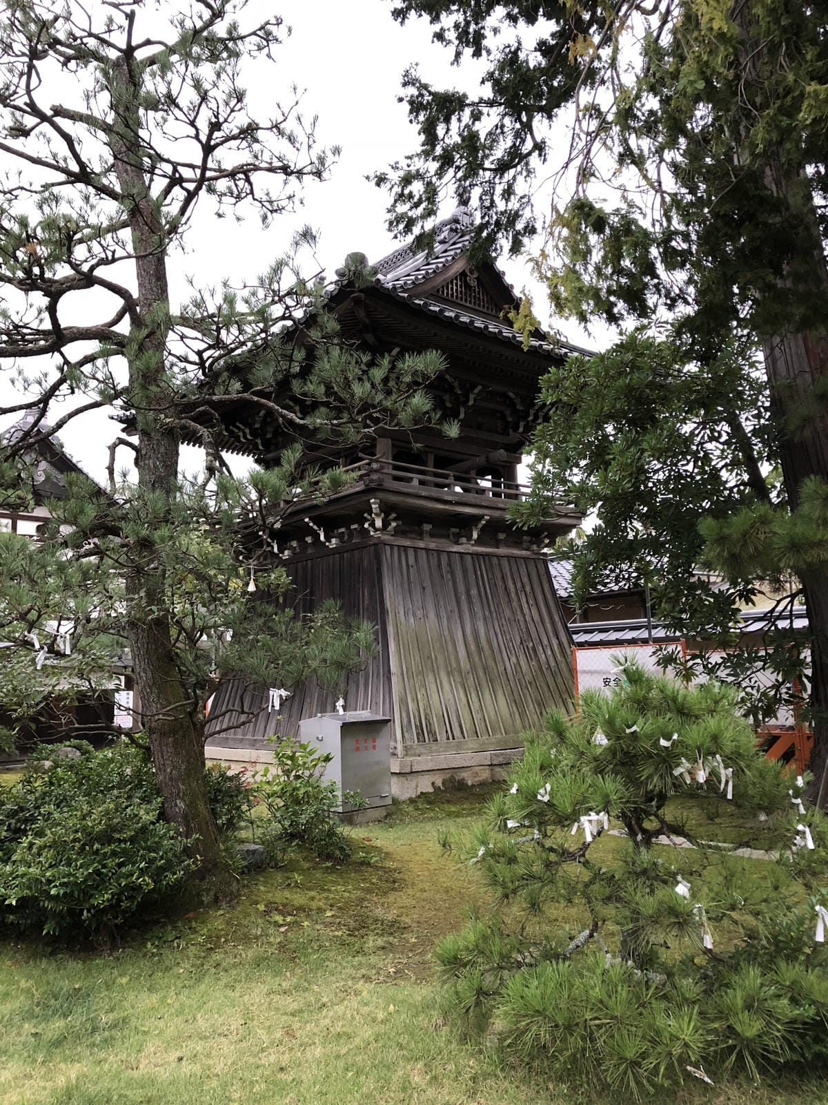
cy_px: 552
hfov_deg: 48.2
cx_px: 414
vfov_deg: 61.7
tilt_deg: +7.3
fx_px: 925
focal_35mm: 29
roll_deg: +2.0
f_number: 1.8
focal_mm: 3.99
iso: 64
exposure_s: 1/15
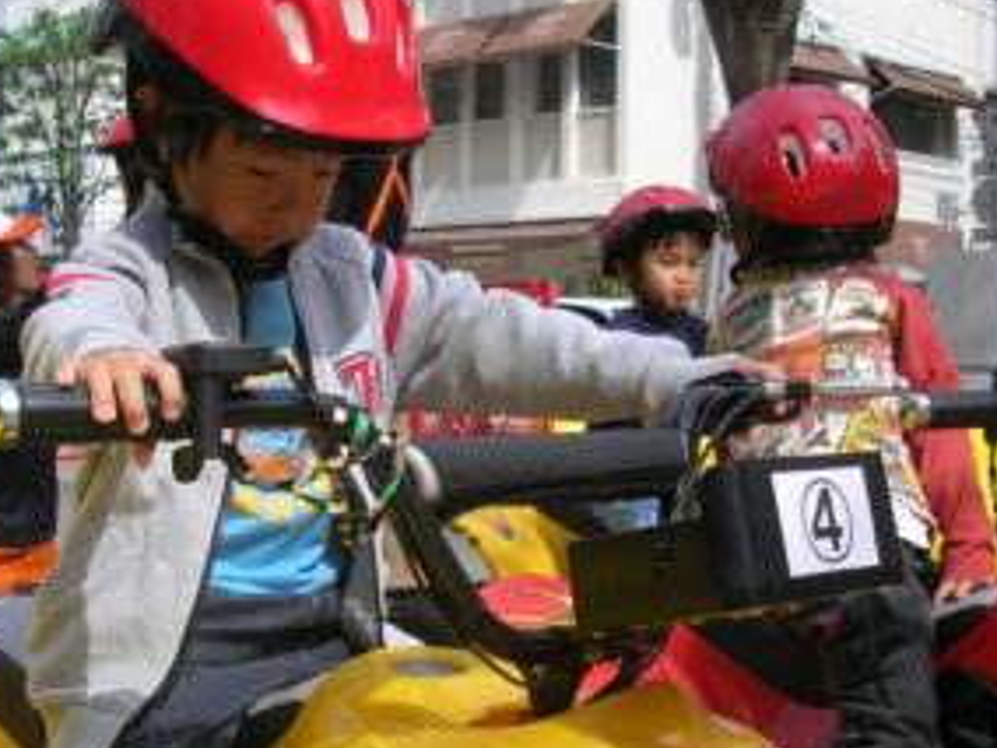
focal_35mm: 63
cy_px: 485
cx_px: 284
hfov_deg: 30.3
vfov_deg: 23.2
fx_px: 1815
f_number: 8.5
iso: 50
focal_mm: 5.8
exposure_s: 1/80.2
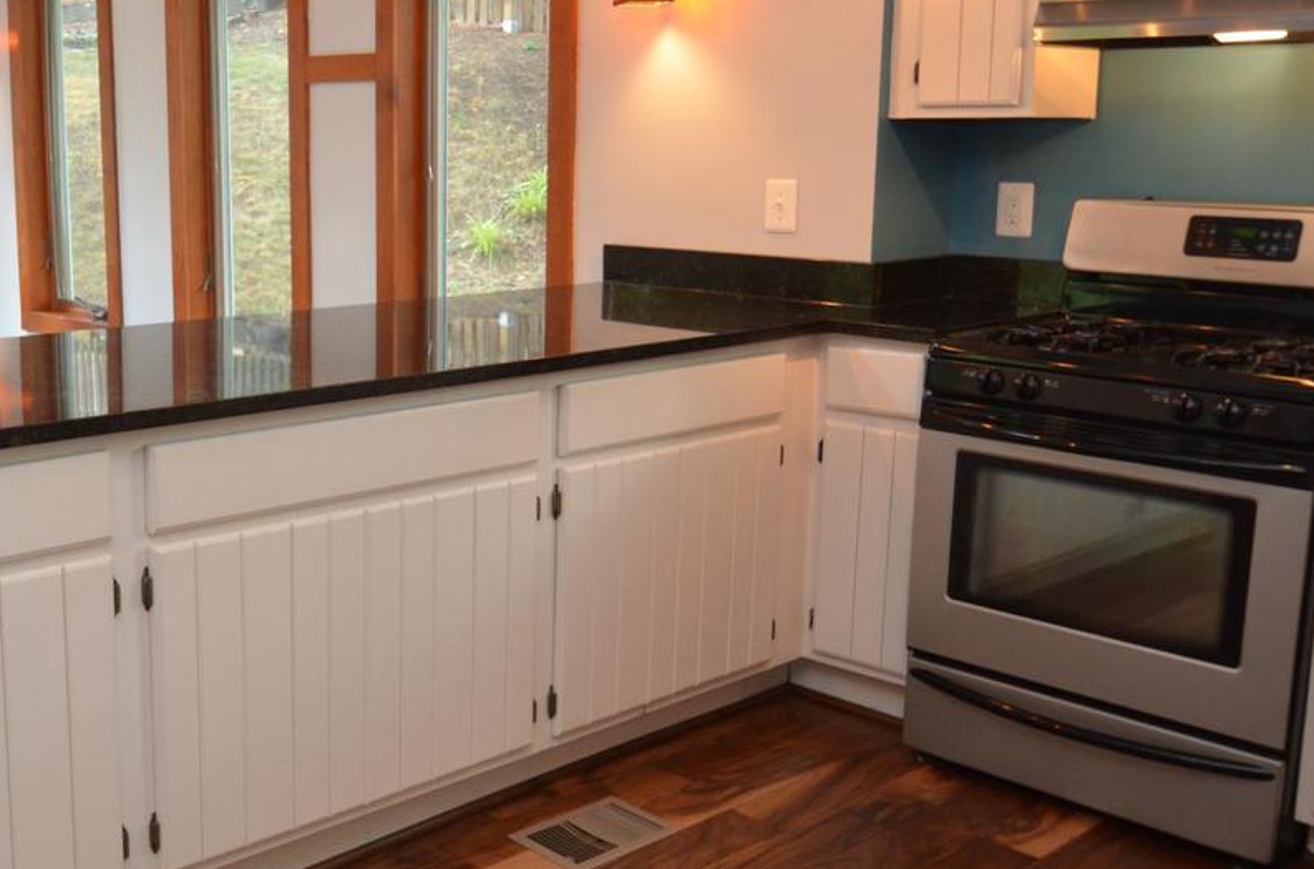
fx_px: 1490
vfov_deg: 32.5
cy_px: 397
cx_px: 382
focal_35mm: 41
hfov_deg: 46.4
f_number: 4
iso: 720
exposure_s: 1/60
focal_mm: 15
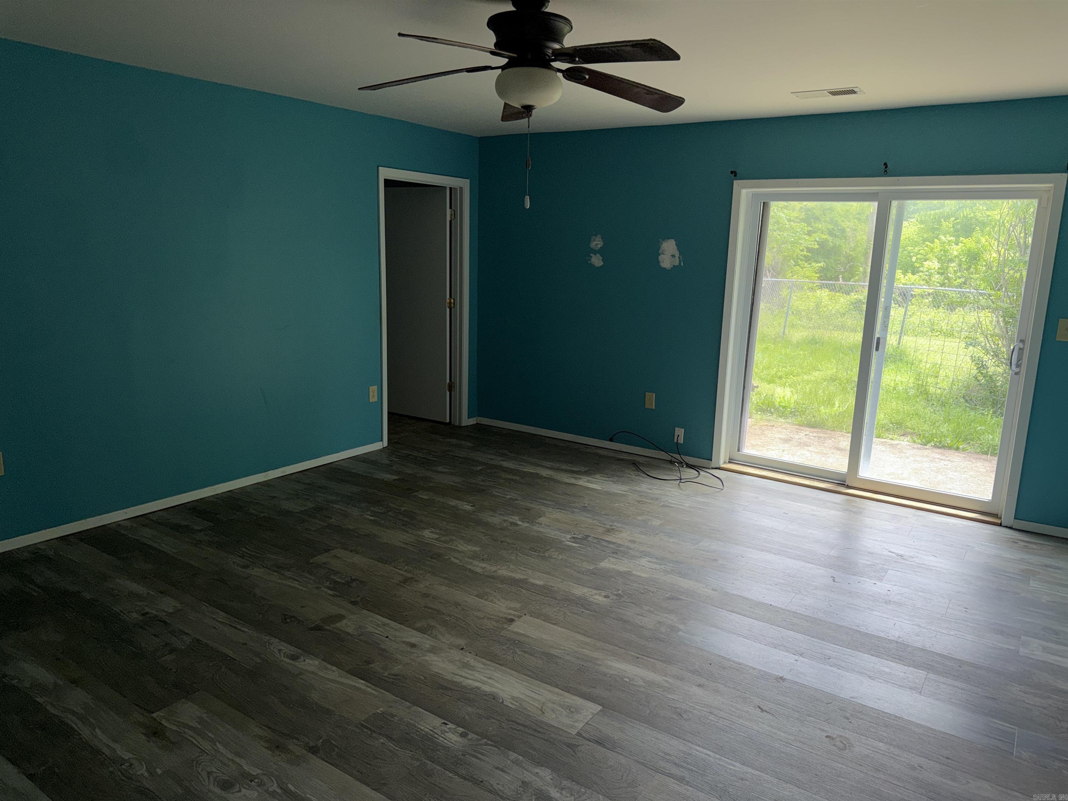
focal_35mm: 24
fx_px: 740
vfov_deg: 56.8
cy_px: 400
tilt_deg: -11.7
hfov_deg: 71.6
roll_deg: -1.6
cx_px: 534
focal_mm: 6.76
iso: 50
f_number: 1.78
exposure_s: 1/202
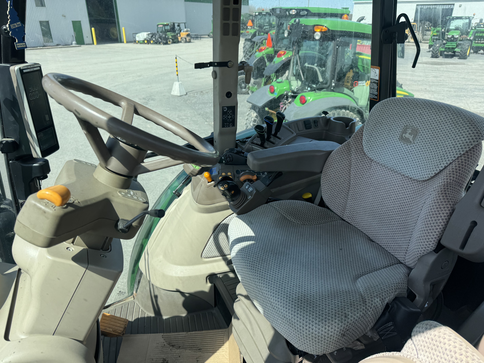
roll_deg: -1.0
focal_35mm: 24
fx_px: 336
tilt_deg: -25.2
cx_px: 242
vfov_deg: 56.8
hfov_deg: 71.6
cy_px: 182
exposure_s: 1/2252
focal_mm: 6.76
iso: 80
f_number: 1.78
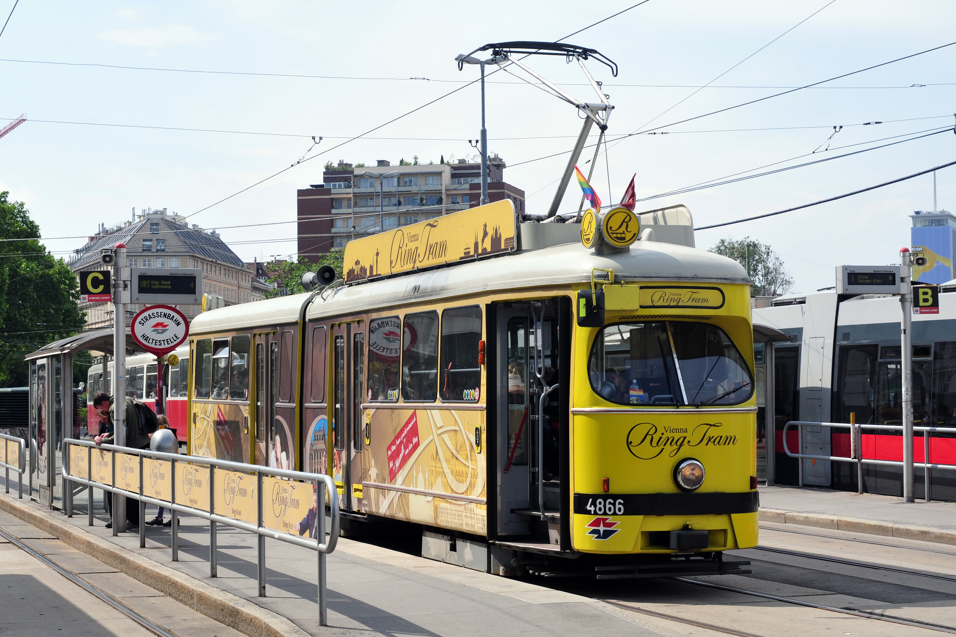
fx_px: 2018
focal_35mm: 76
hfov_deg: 26.7
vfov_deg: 17.9
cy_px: 318
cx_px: 471
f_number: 10
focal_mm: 50
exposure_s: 1/400
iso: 200
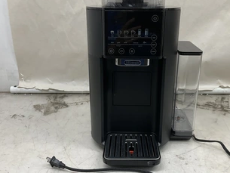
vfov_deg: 37.7
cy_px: 87
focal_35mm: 38
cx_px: 126
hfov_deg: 48.9
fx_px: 253
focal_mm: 3
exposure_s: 1/120
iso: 32
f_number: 1.8
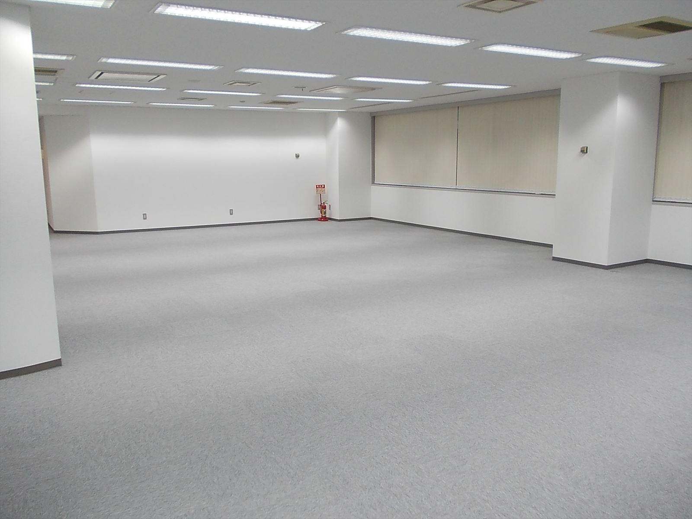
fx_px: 560
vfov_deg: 49.7
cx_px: 346
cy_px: 260
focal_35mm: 28
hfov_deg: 63.4
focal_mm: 4
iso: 80
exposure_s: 1/40
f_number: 2.7
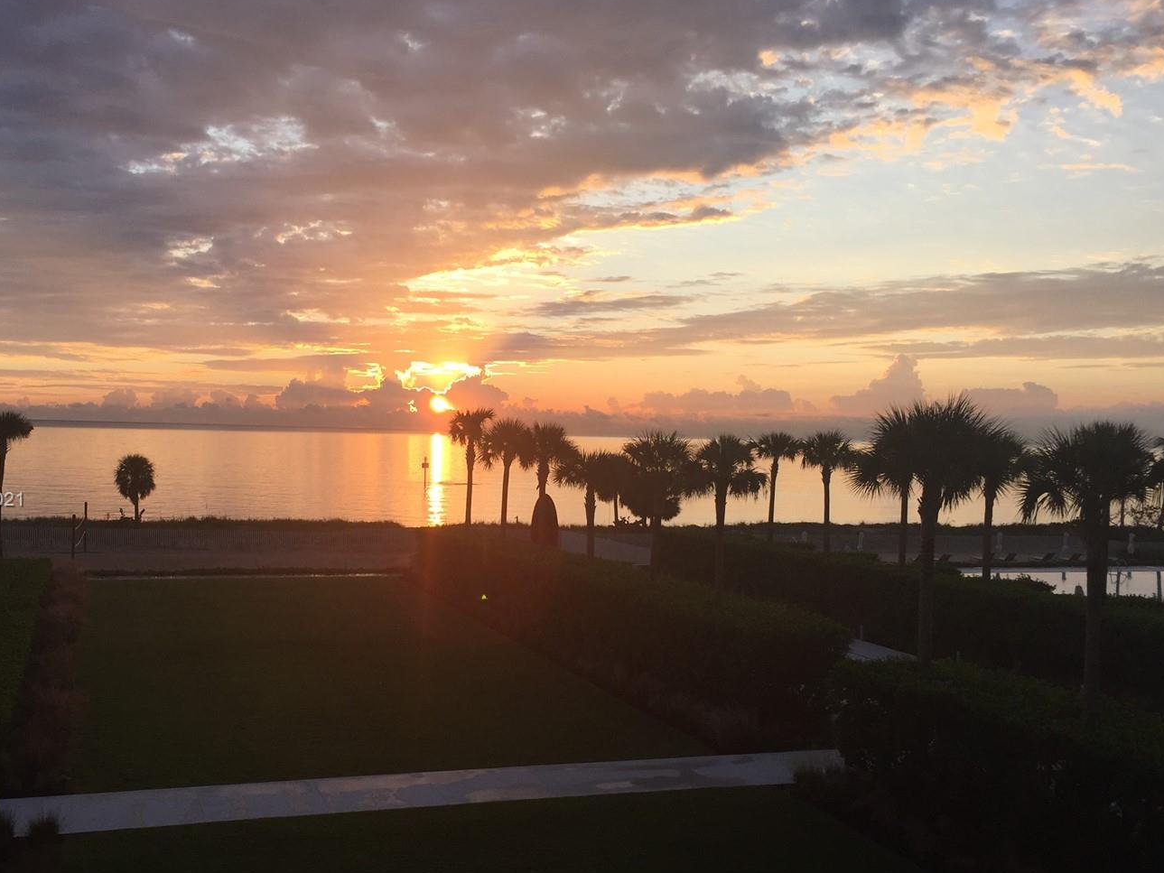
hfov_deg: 51.0
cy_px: 501
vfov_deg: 39.6
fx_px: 1211
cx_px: 459
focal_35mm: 36
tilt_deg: -4.1
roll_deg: -1.5
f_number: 2.2
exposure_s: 1/549
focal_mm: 4.15
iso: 32
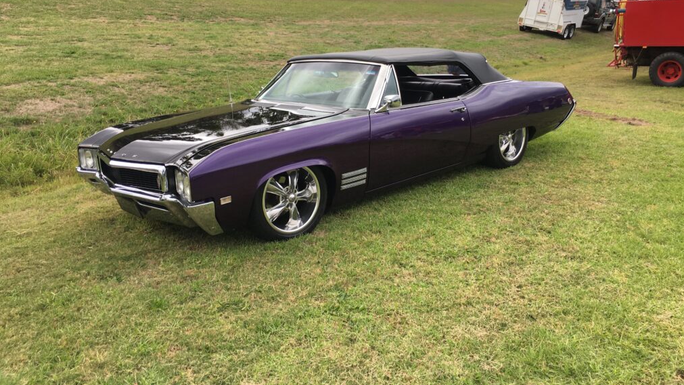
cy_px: 145
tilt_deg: -11.2
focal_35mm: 32
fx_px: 580
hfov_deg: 61.0
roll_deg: +1.3
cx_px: 346
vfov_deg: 36.5
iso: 25
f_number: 2.2
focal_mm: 4.15
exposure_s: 1/354
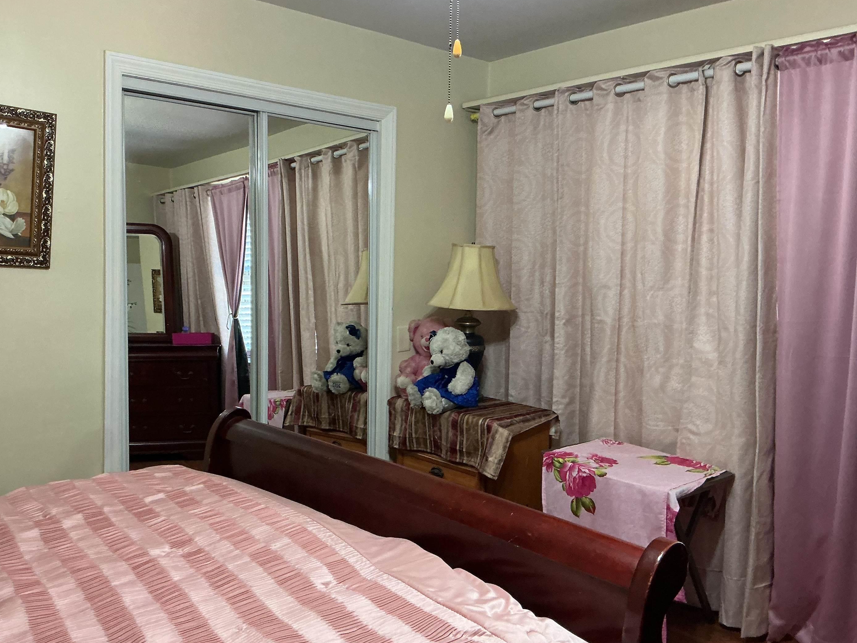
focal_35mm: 32
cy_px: 306
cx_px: 434
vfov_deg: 44.1
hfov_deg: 56.8
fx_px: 792
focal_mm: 3
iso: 200
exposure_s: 1/60
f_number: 1.8
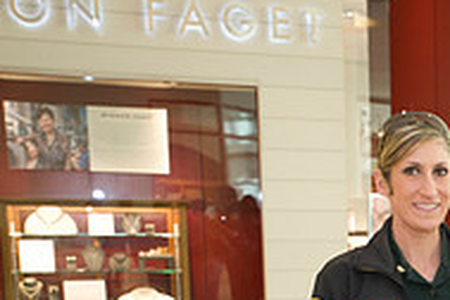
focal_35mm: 98
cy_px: 448
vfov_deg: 13.2
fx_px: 1225
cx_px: 557
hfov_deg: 19.5
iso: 1250
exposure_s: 1/160
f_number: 2.8
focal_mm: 32
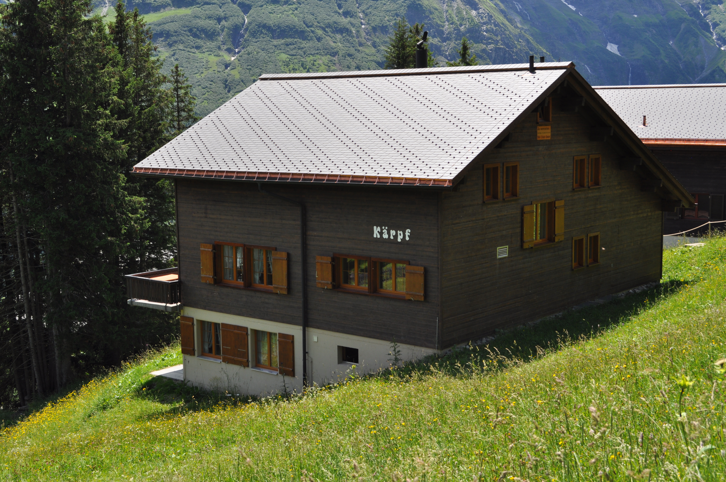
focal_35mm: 51
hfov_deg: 38.9
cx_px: 363
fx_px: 1027
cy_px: 241
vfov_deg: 26.4
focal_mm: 34
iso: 200
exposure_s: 1/250
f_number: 8
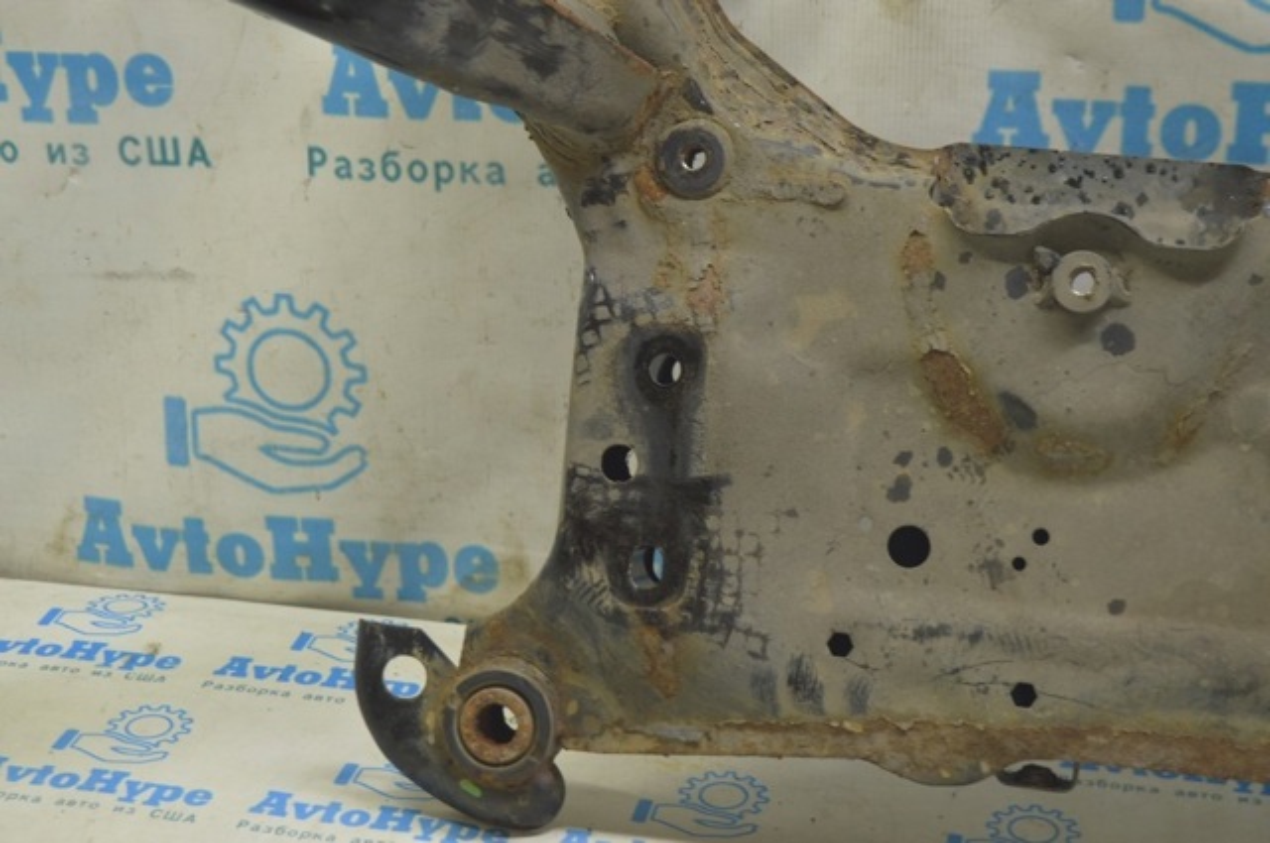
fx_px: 2114
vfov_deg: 22.6
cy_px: 422
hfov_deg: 33.4
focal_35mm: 60
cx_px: 635
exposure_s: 1/20
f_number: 5.6
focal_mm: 40
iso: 400
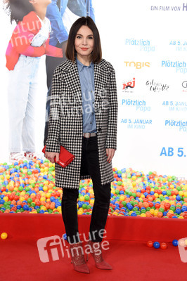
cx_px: 94
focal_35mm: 55
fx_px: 429
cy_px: 140
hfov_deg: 24.6
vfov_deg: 36.3
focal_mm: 55
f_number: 5.6
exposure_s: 1/200
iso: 500
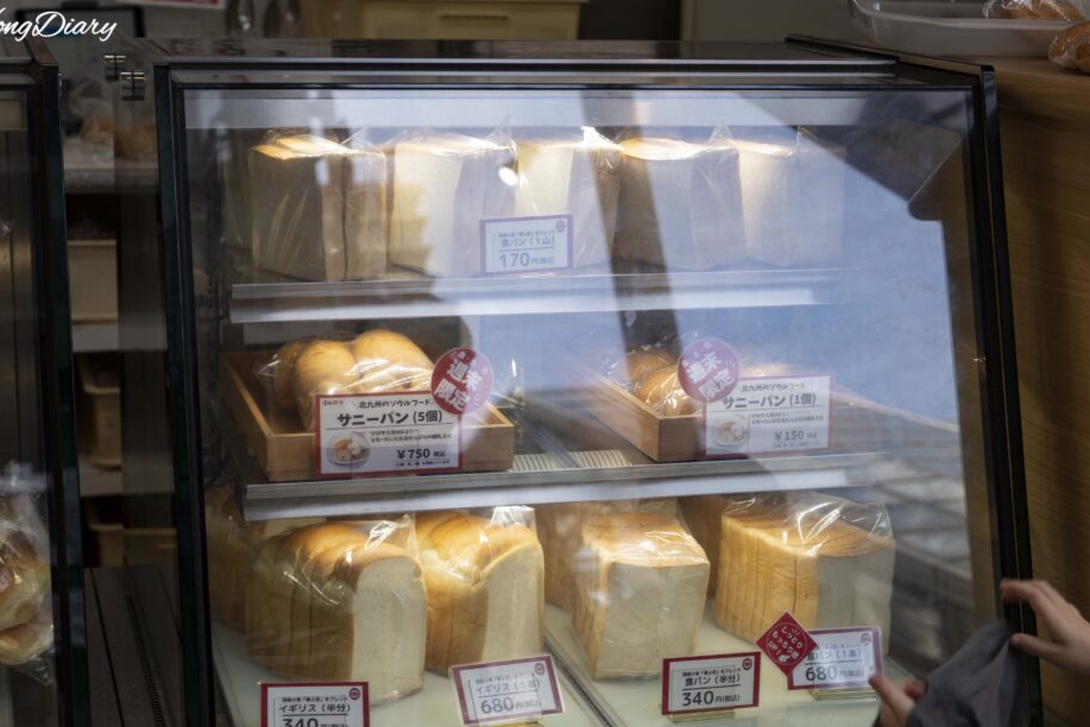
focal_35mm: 67
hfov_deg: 30.1
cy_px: 396
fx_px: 2029
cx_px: 534
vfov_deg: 20.3
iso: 100
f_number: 5.6
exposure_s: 1/80
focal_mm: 60
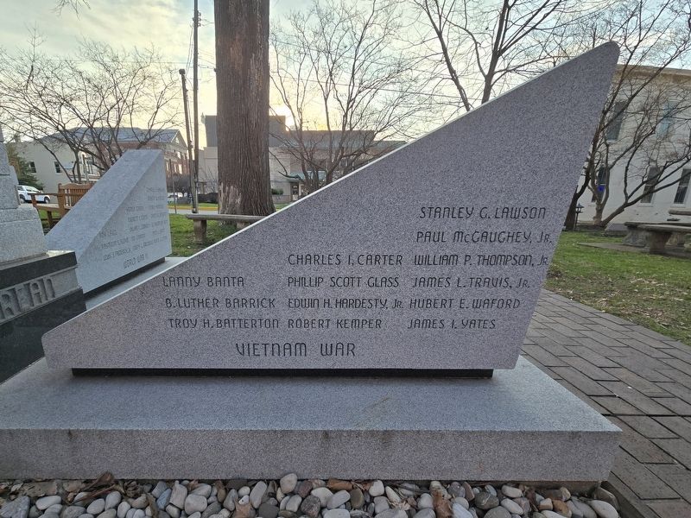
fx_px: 260
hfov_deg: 106.2
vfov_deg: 89.9
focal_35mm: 13
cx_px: 346
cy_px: 259
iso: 50
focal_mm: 2.2
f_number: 2.2
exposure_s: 1/667
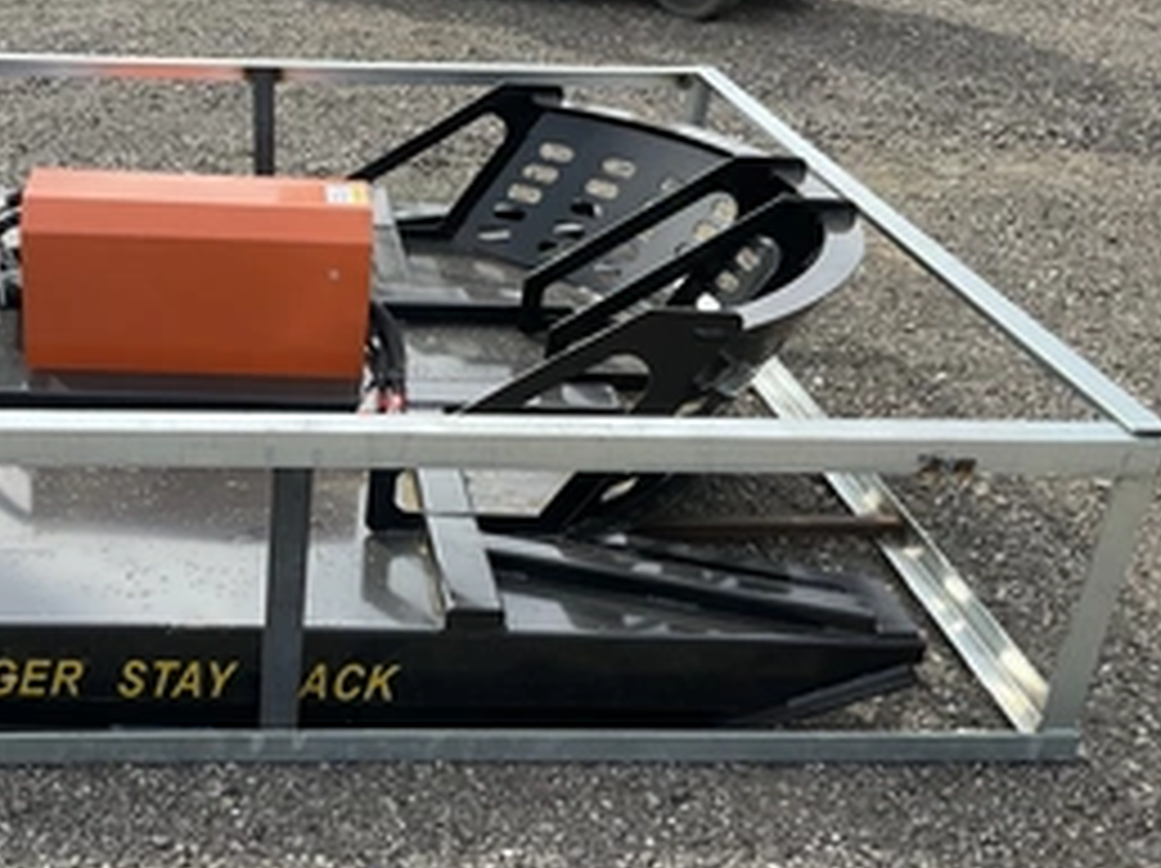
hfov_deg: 40.9
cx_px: 288
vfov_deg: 32.1
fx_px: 1508
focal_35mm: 45
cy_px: 409
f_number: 1.8
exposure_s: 1/749
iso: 25
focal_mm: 3
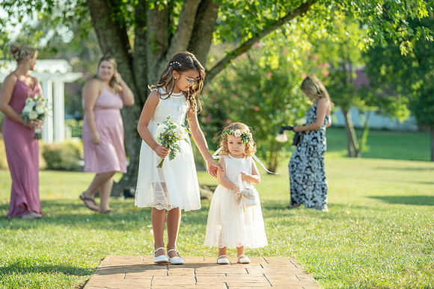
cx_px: 217
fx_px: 1592
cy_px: 144
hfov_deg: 15.5
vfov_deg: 10.4
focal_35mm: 132
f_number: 4
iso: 100
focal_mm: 132
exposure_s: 1/500
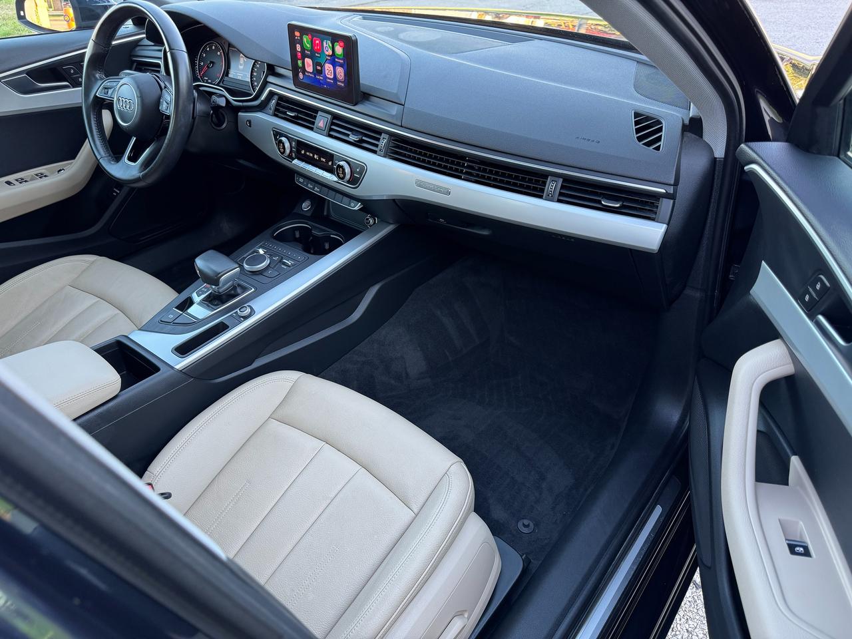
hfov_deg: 71.6
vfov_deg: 56.8
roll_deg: +1.8
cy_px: 320
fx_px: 591
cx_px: 426
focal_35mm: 24
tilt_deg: -33.6
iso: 160
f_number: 1.78
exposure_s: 1/121
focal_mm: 6.76
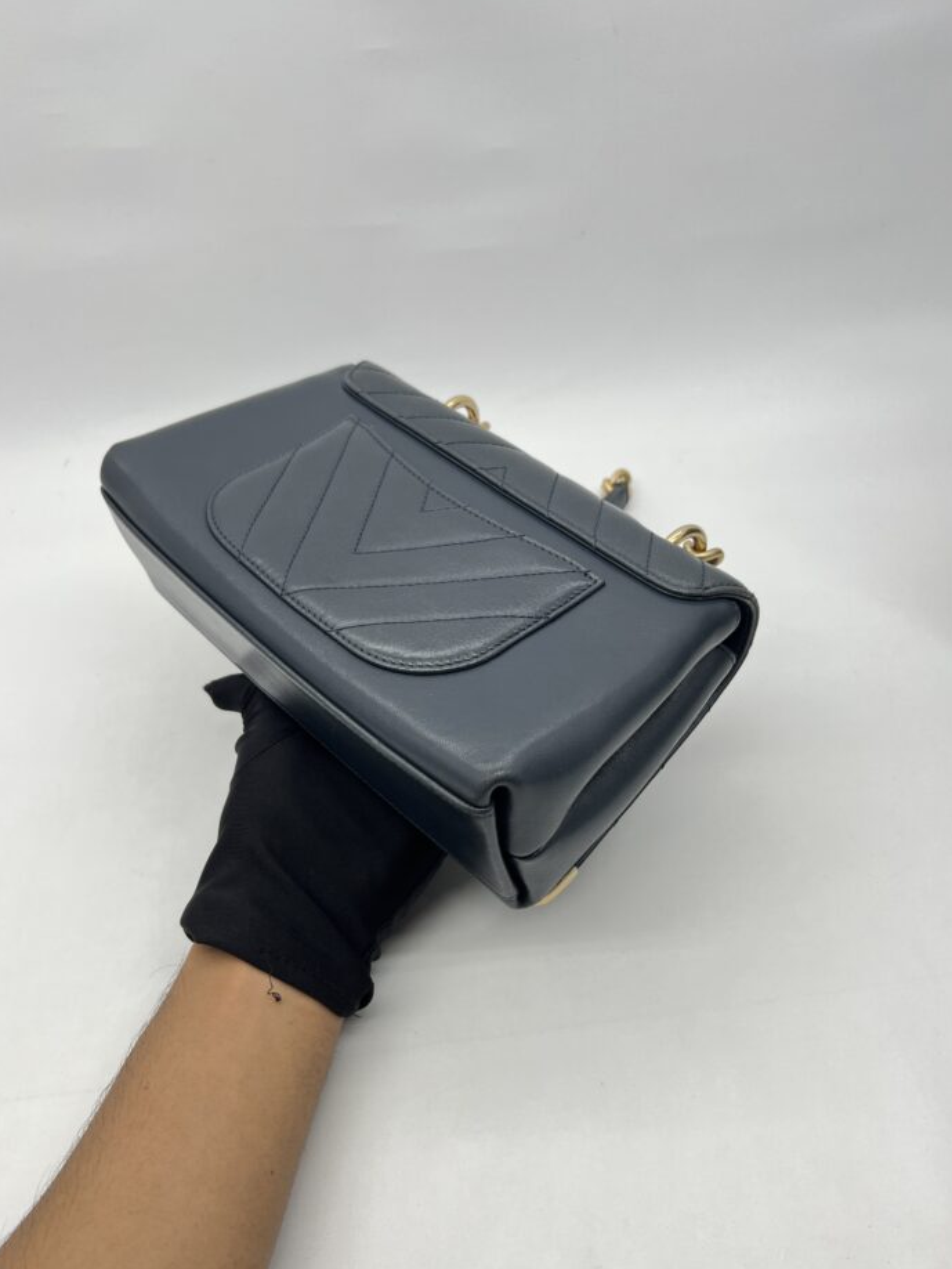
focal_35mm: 29
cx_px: 481
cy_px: 673
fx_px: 1063
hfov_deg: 48.2
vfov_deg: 61.6
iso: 40
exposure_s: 1/100
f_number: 1.5
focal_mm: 5.7
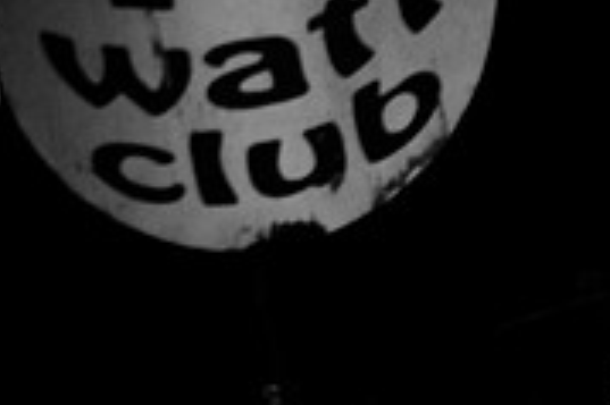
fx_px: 5756
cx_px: -44
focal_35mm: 340
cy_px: -3
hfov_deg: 6.0
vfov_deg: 4.0
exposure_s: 1/60
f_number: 2.8
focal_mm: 70
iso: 1600
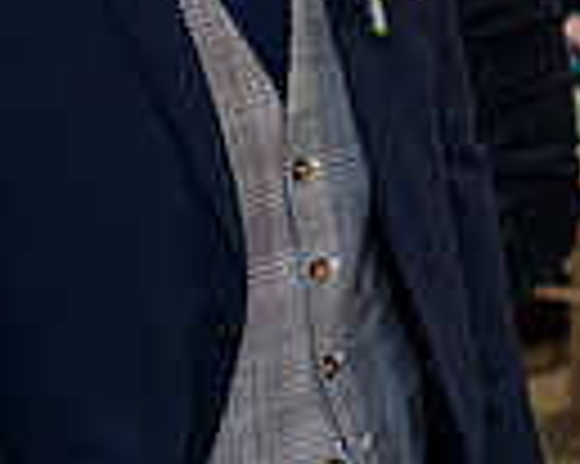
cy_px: -17
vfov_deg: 9.6
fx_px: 2744
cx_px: 390
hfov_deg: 12.0
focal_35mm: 160
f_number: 2.5
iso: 200
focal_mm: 35
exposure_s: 1/100
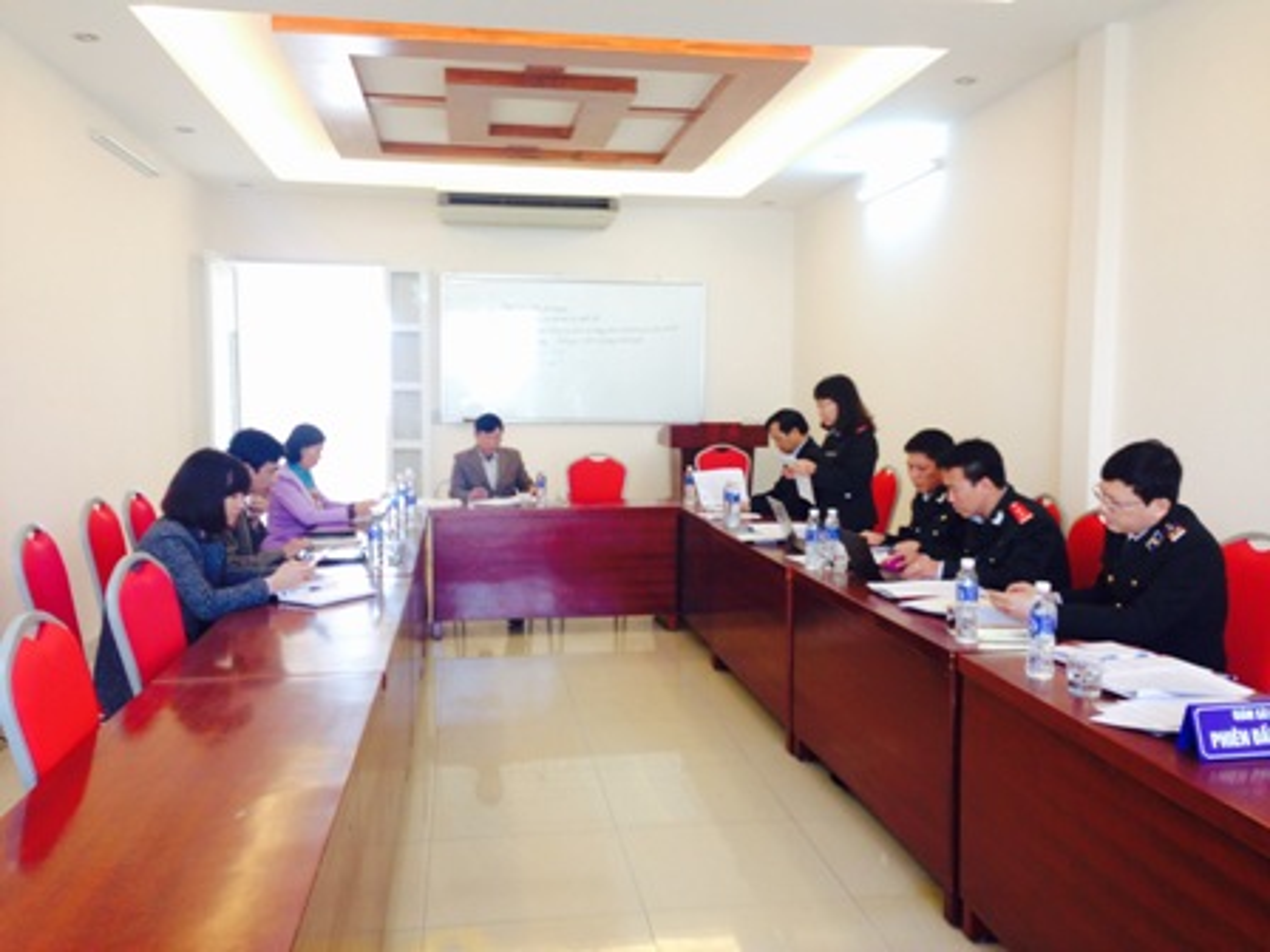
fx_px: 1211
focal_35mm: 33
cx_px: 635
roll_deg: -1.3
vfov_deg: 42.9
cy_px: 476
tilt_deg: -4.1
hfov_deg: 55.4
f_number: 2.4
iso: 64
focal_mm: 4.12
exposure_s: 1/20
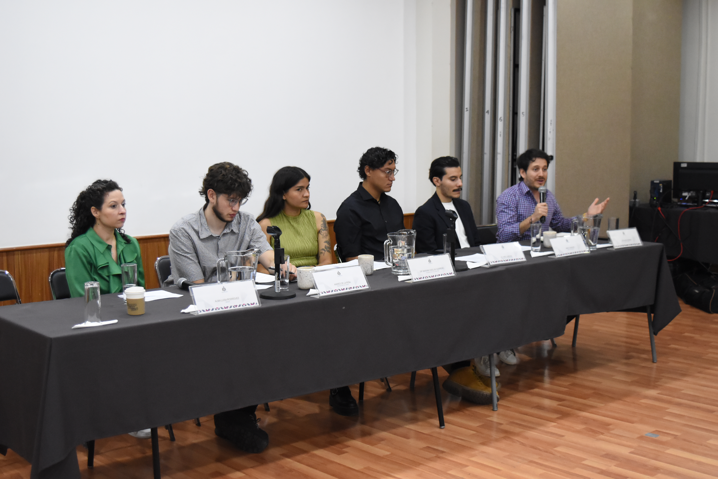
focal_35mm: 48
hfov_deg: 41.1
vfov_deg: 28.1
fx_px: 958
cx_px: 359
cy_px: 240
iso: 3200
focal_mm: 32
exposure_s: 1/60
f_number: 5
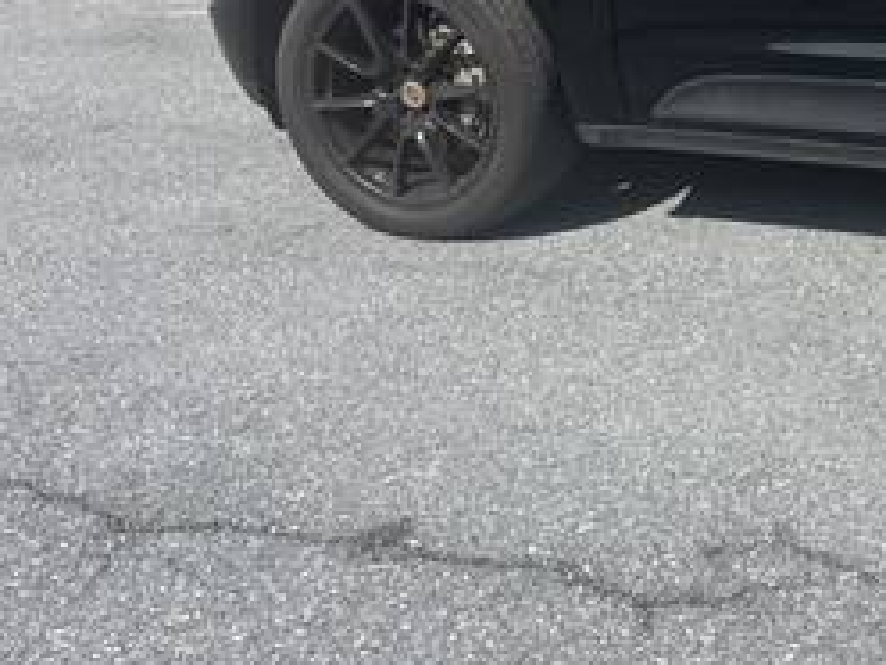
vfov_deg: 21.1
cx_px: 1133
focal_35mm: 67
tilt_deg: -8.6
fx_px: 1715
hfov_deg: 25.3
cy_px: -29
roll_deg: -0.7
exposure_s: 1/2451
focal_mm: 5.96
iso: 50
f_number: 1.6
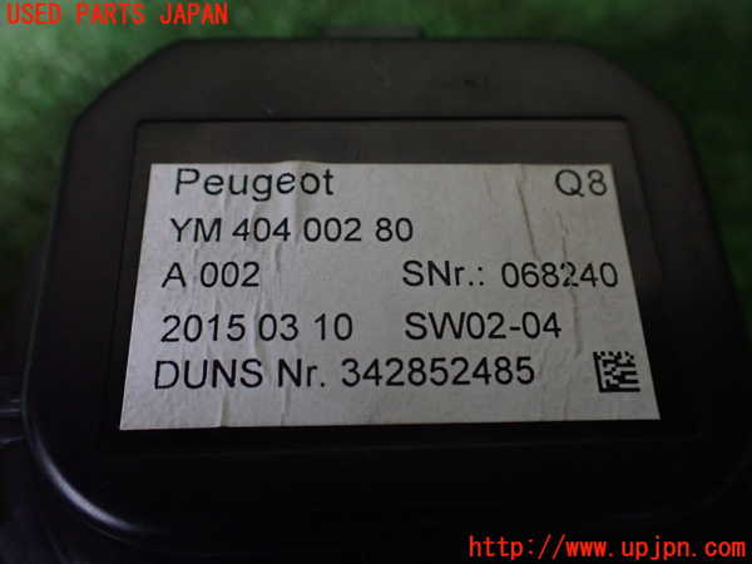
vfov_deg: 46.8
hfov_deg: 60.0
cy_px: 282
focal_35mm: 30
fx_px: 652
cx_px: 376
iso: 640
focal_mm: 5.4
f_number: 2.3
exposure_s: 1/125
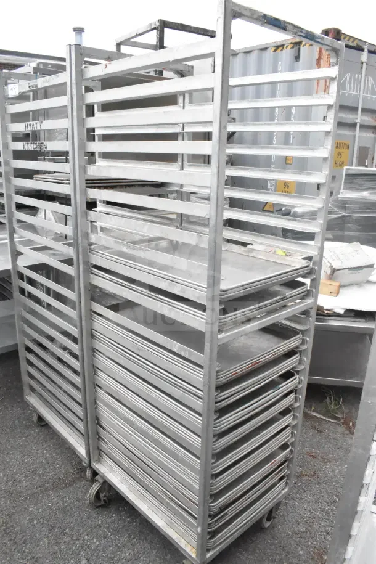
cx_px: 188
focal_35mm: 27
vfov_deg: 67.4
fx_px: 423
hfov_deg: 47.9
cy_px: 282
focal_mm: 18
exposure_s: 1/1000
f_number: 16
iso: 6400
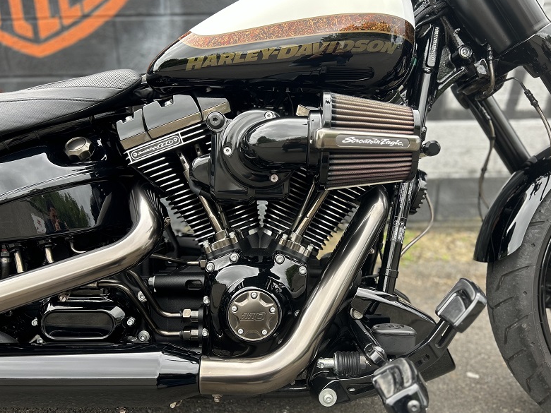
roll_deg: +1.7
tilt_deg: -16.3
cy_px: 208
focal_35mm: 27
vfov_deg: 51.4
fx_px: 430
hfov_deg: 65.3
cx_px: 285
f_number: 1.5
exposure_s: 1/567
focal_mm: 5.7
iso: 50
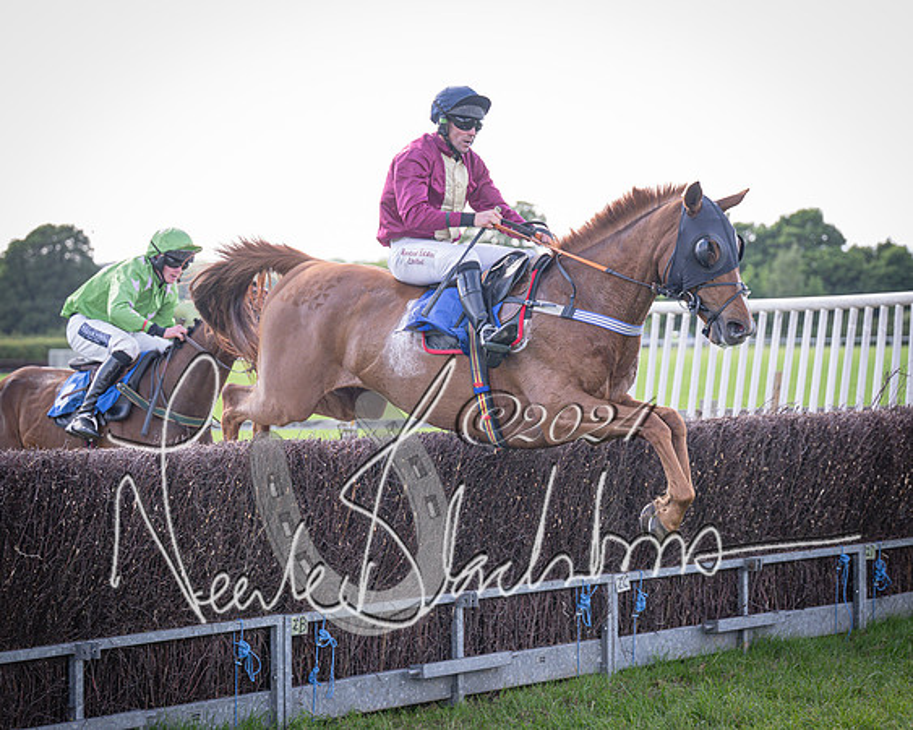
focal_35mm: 98
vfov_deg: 15.7
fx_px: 2651
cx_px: 498
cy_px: 426
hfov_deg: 19.5
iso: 640
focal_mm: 70
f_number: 2.8
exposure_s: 1/1600
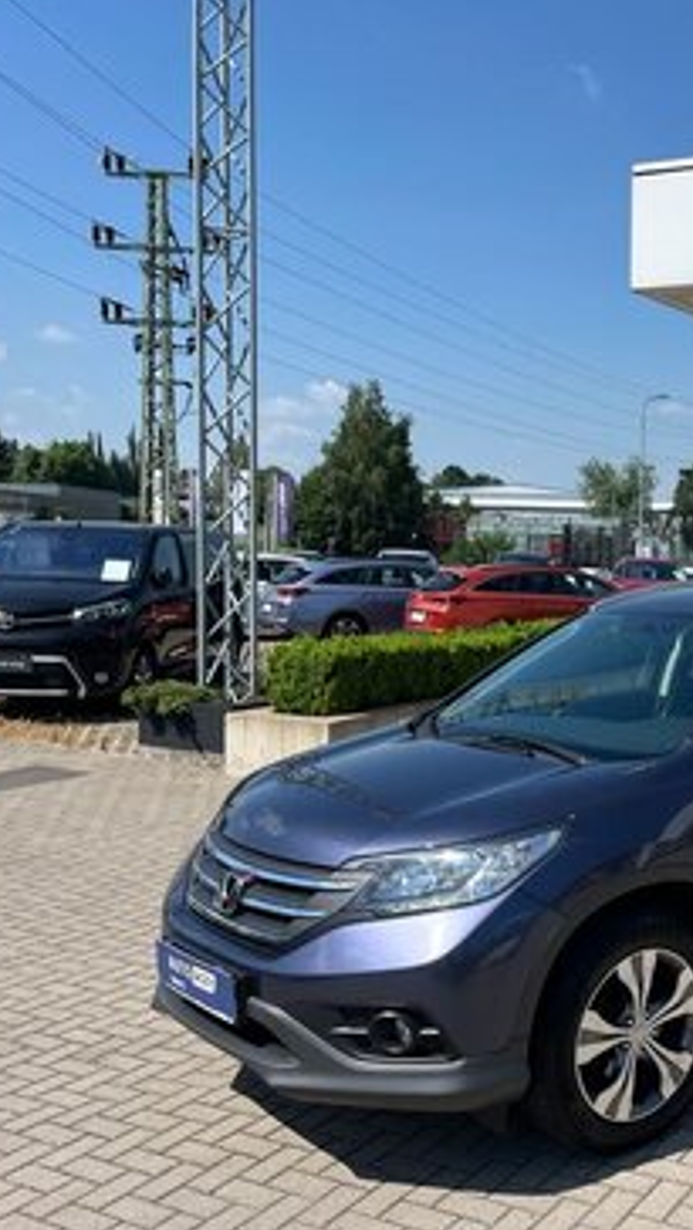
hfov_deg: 28.8
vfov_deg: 52.8
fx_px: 1240
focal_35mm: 38
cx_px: 723
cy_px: 615
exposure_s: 1/4651
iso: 50
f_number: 1.6
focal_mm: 5.1
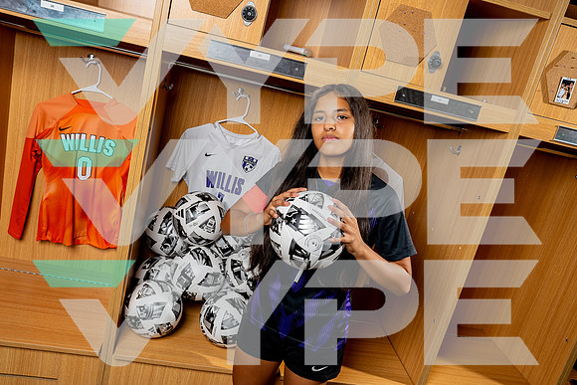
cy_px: 192
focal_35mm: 32
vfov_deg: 41.1
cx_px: 288
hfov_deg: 58.7
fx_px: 513
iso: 200
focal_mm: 32
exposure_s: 1/250
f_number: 8
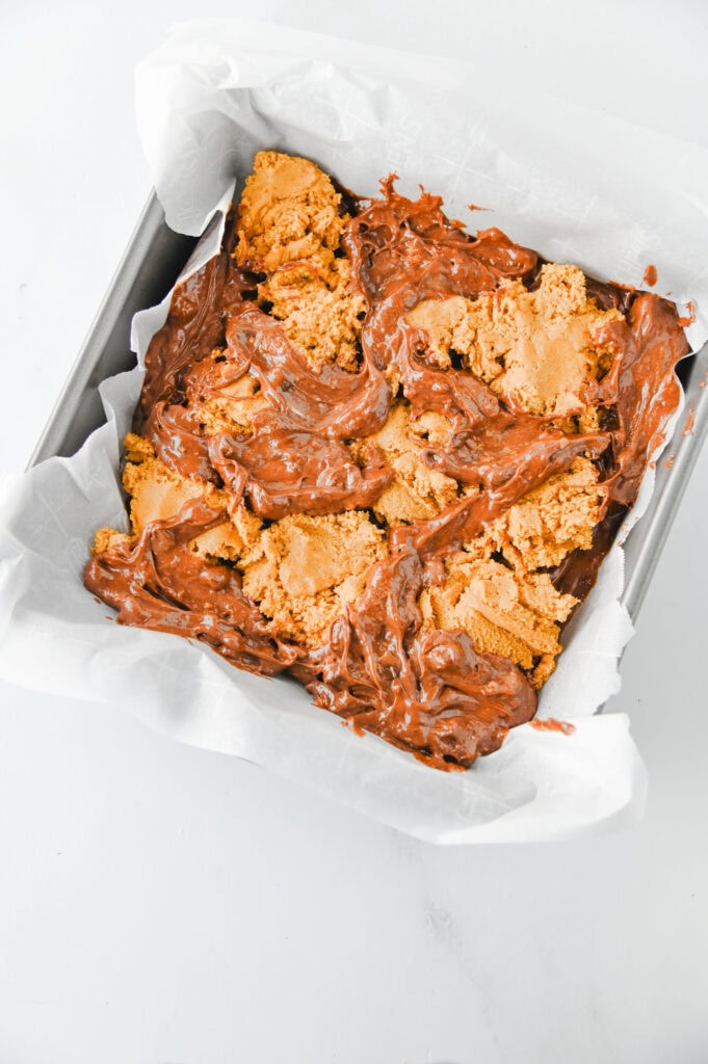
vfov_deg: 39.6
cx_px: 354
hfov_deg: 26.9
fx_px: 1477
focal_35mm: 50
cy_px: 532
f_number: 4.5
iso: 560
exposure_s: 1/125
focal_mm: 50
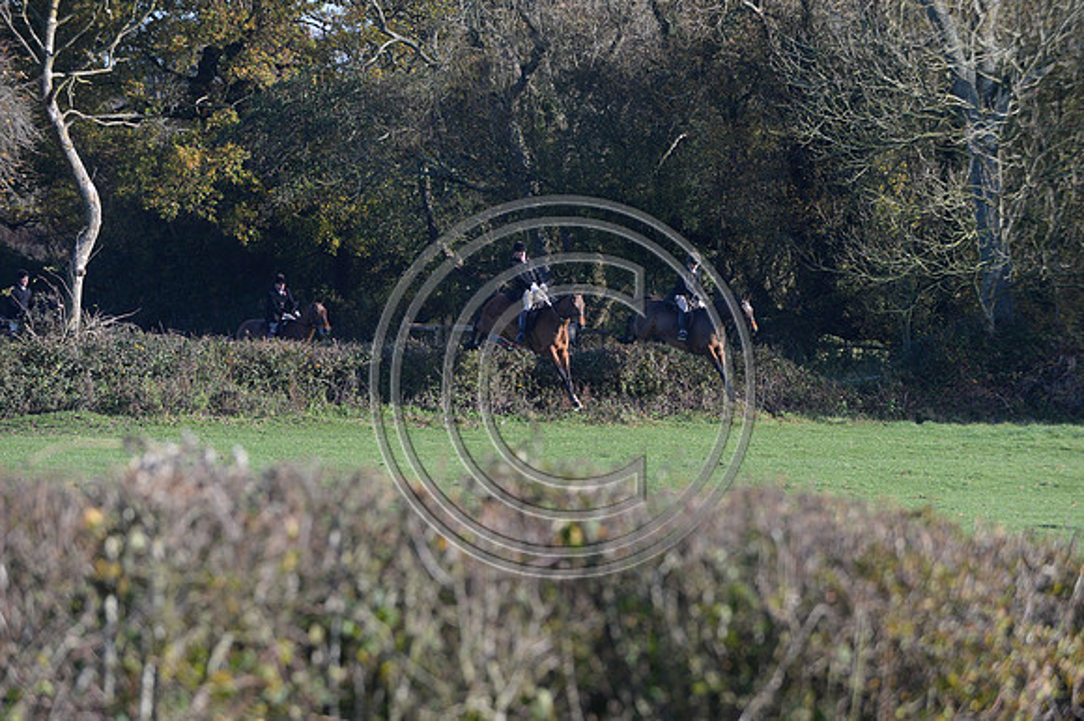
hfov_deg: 10.3
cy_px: 360
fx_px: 6019
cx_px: 542
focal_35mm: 200
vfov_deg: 6.9
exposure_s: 1/1250
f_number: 5.6
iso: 1000
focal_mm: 200
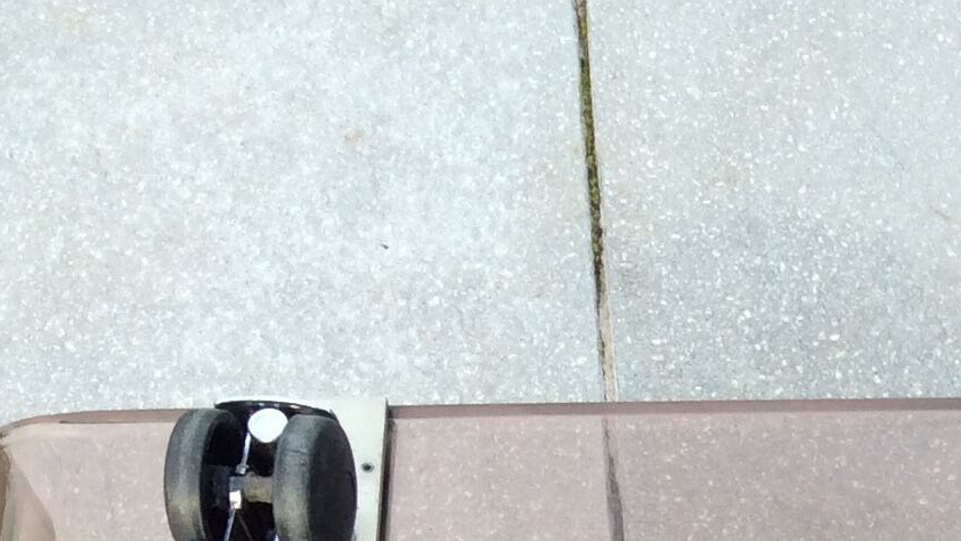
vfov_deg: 10.5
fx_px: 2726
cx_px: 1220
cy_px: 1049
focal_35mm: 107
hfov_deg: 18.7
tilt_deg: -66.9
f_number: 2.4
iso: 32
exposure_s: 1/125
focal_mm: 3.3
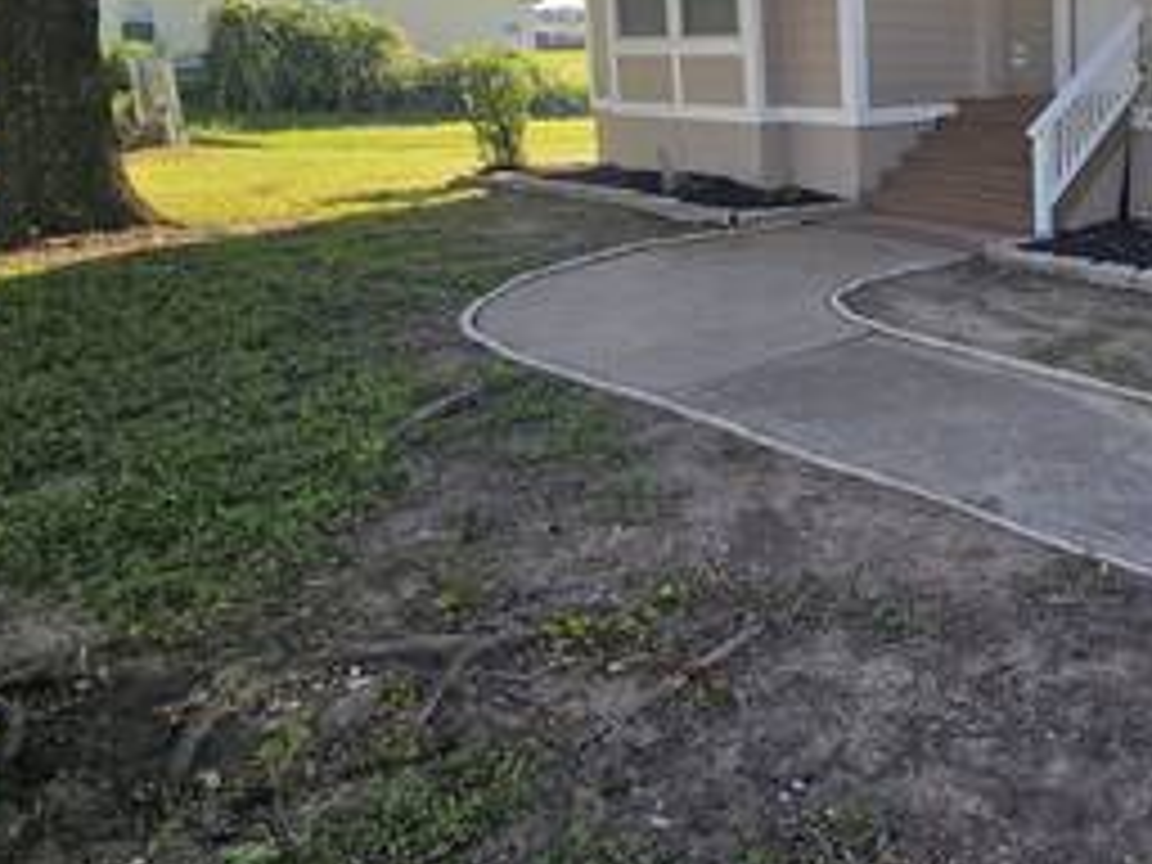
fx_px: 865
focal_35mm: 26
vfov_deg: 50.6
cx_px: 1089
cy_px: 202
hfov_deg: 55.7
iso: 50
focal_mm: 2.2
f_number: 2.2
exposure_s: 1/777
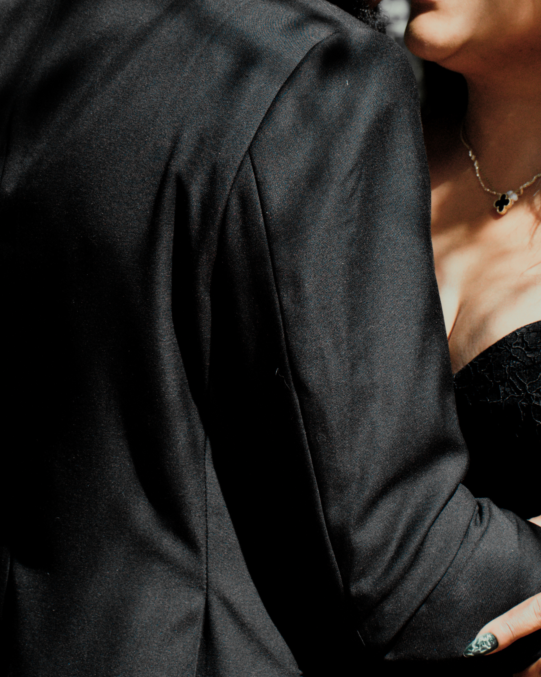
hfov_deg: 10.6
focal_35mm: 145
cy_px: 176
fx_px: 2902
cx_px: 344
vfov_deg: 13.3
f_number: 7.1
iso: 800
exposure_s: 1/400
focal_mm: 56
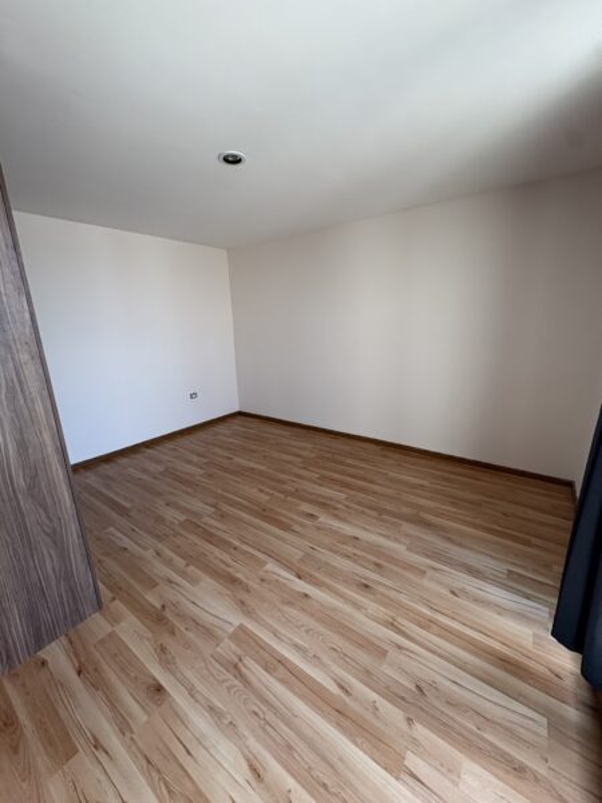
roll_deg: +1.9
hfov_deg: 85.7
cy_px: 402
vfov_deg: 102.1
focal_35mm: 14
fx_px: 325
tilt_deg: -13.6
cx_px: 301
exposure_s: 1/99
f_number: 2.2
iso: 80
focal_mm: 2.22
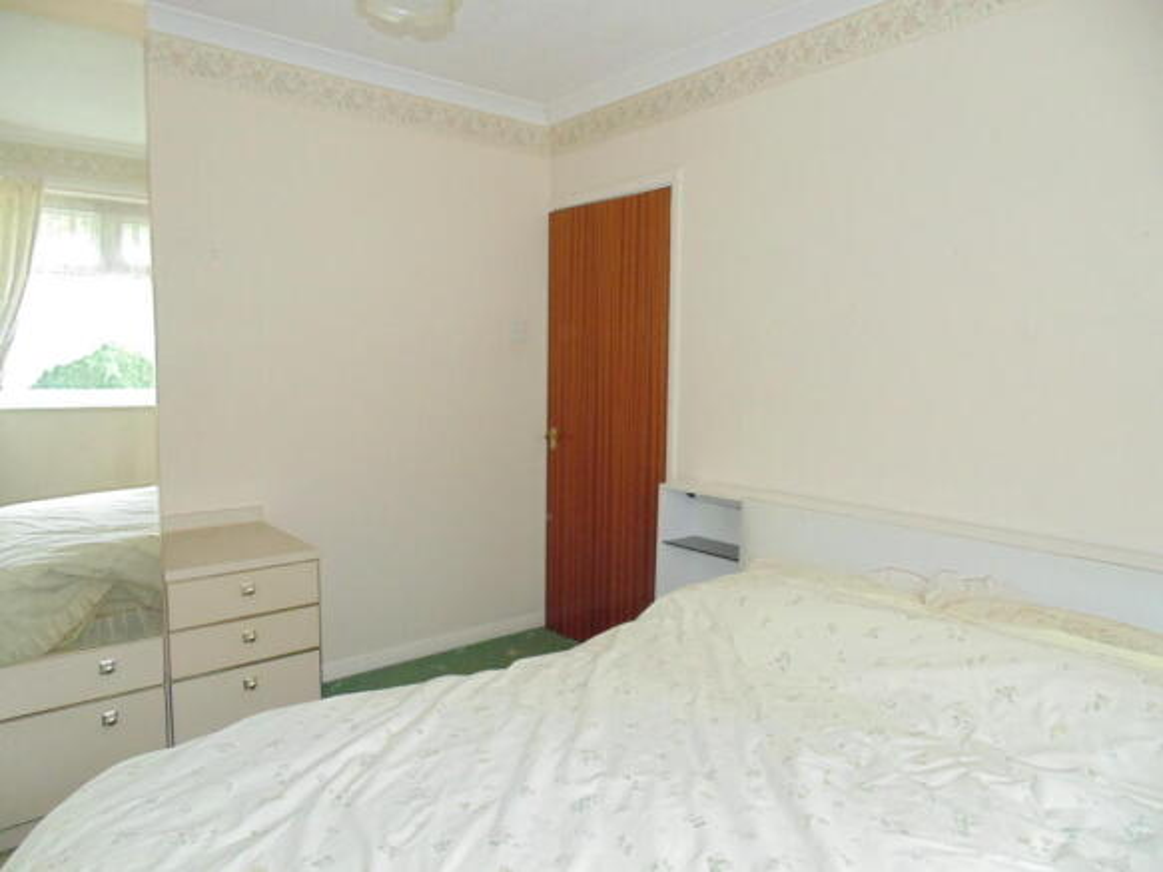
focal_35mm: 22
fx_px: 739
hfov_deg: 76.4
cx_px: 582
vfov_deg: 61.1
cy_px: 436
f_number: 3.1
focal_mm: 4
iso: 400
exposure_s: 1/30
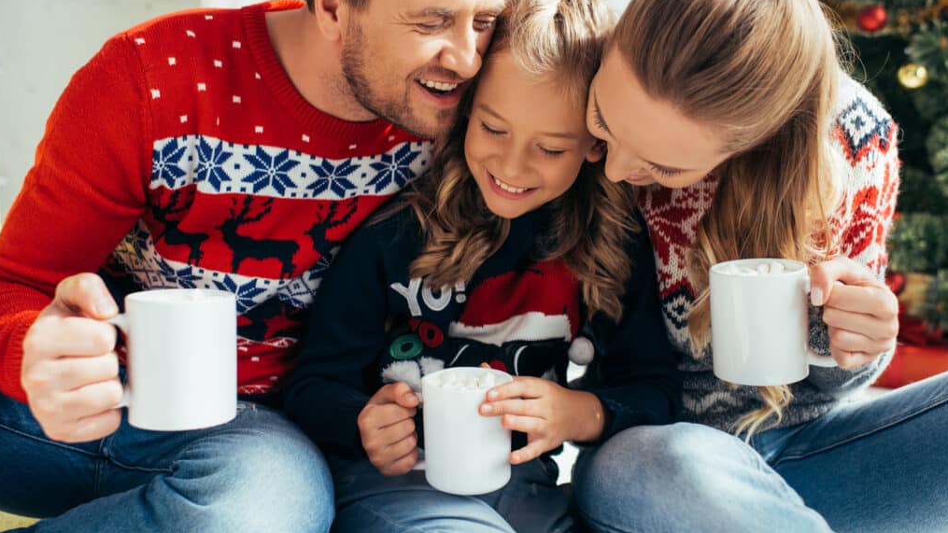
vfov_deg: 32.0
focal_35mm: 37
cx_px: 474
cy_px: 256
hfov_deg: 54.0
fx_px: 930
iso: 160
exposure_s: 1/320
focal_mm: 35
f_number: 3.5
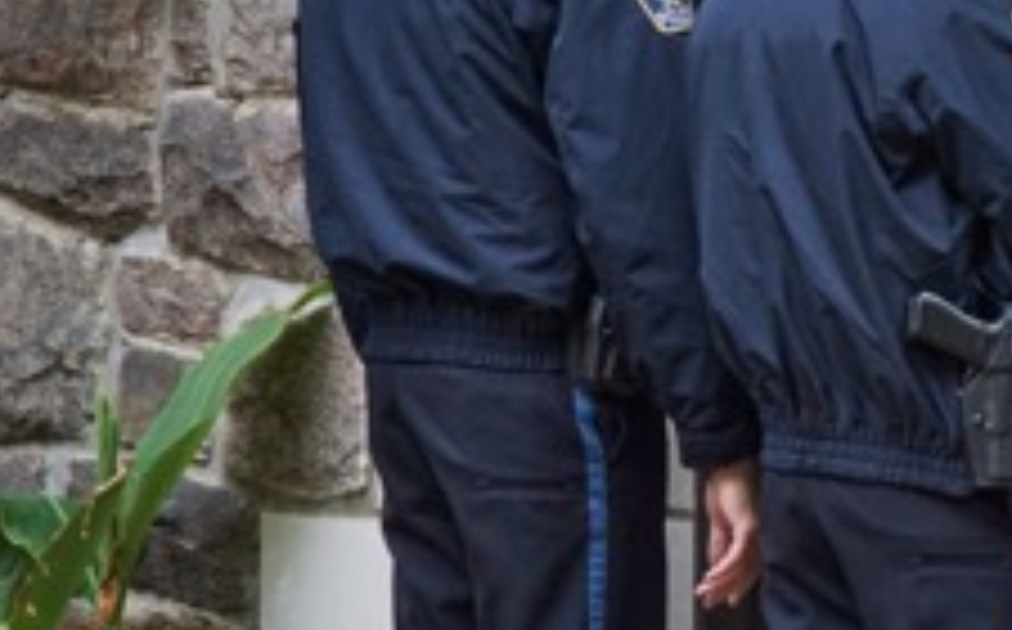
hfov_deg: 5.4
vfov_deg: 3.4
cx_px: 1097
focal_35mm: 388
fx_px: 10688
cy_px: 232
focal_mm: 171
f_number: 5.6
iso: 6400
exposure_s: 1/160
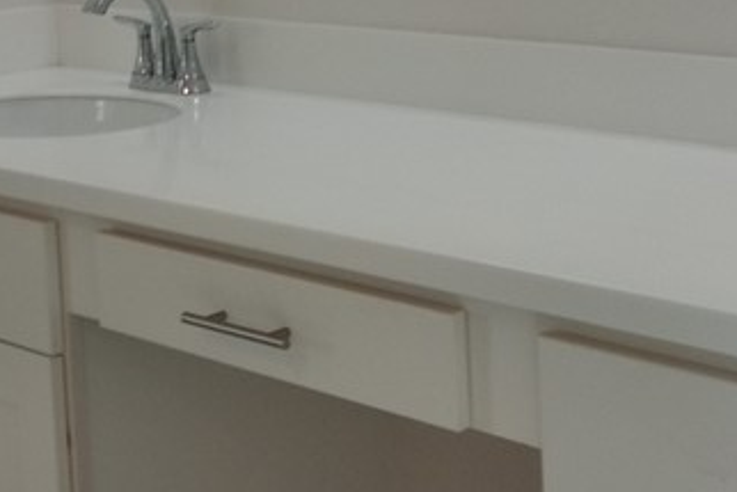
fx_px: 1761
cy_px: -2
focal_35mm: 86
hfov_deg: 23.6
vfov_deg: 15.6
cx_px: 268
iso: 122
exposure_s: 1/50
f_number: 2
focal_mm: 3
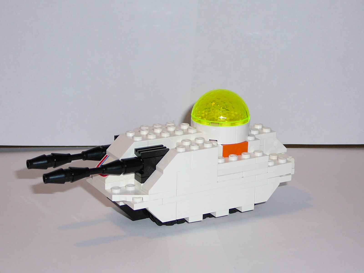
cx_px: 182
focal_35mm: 81
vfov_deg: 18.2
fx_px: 852
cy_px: 136
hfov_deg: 24.1
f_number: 3.6
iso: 100
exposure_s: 1/30
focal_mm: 9.7
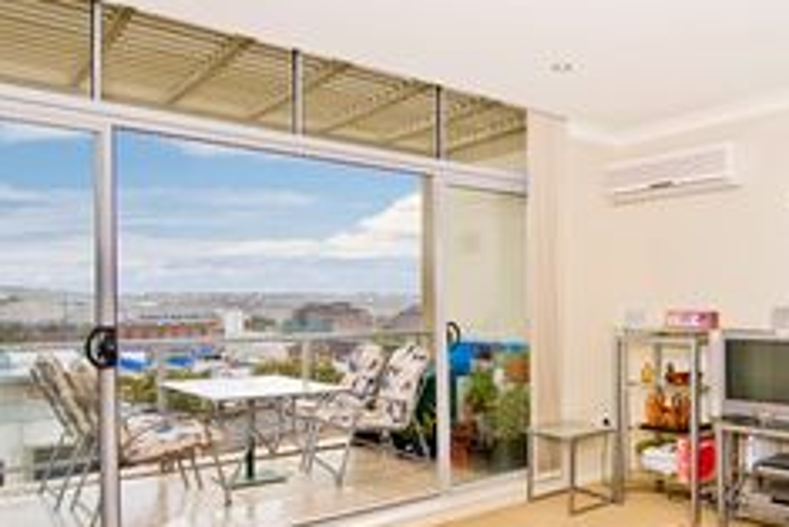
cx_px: 571
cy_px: 361
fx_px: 658
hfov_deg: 59.3
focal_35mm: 30
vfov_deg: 42.9
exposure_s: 1/160
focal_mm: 15
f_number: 8
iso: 100
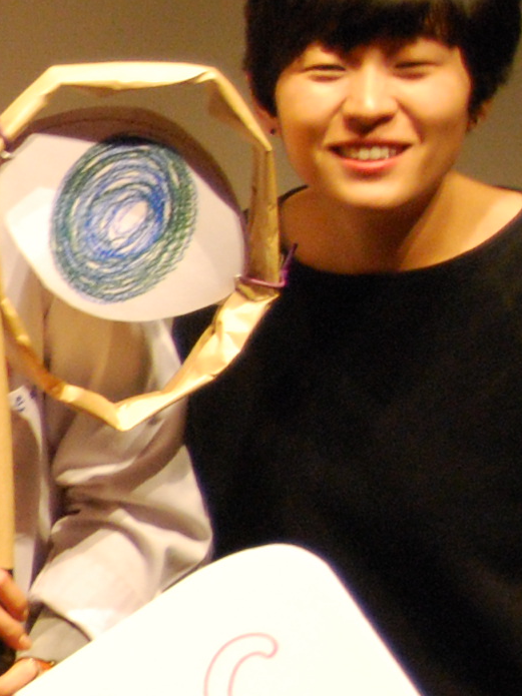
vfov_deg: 10.2
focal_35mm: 193
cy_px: 712
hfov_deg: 6.8
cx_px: -1184
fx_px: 3882
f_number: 4
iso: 800
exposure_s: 1/30
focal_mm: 24
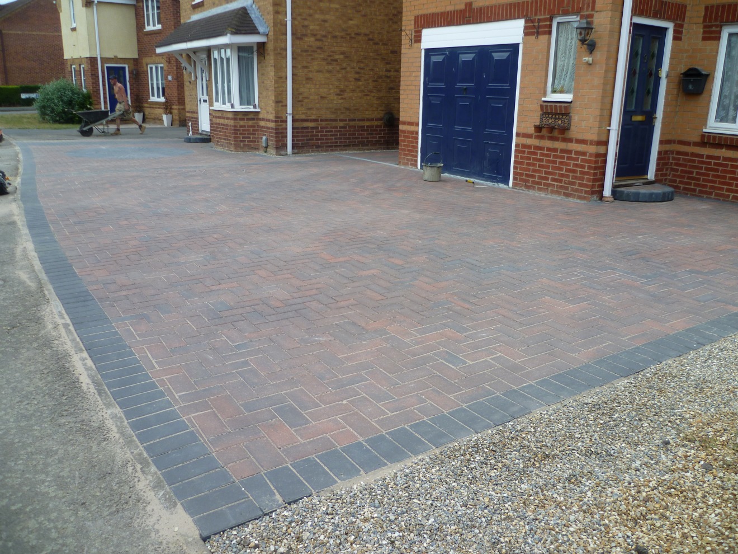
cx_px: 369
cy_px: 277
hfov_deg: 63.4
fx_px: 597
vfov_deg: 49.7
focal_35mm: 28
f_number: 2.8
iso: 80
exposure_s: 1/500
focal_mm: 5
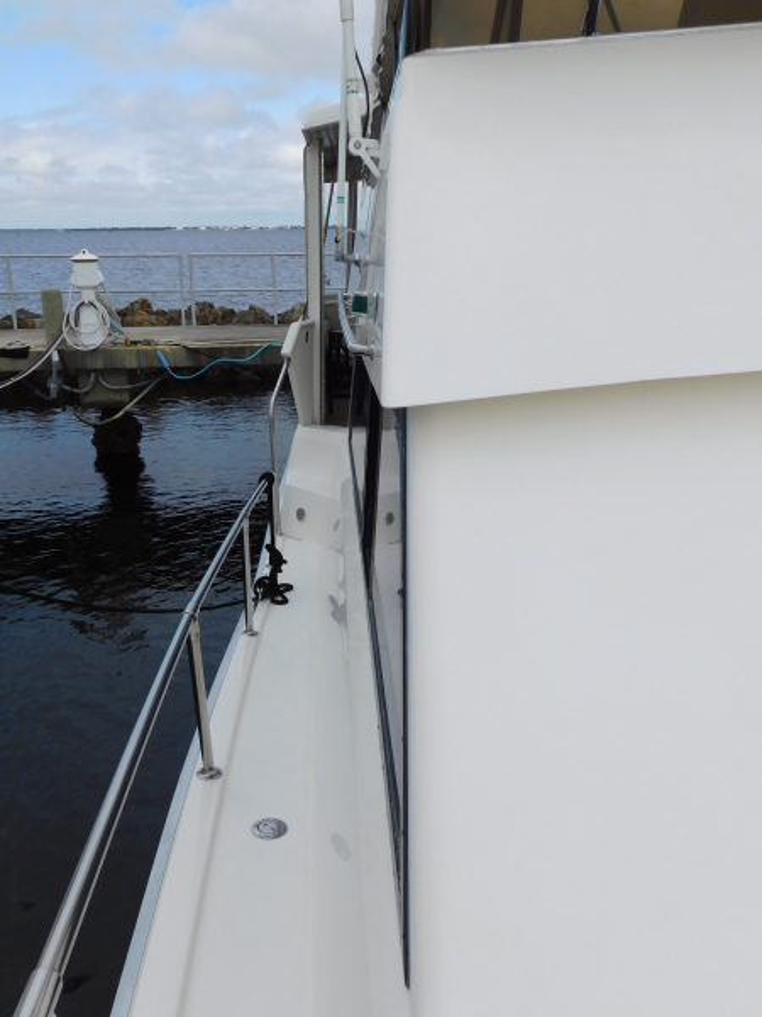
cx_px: 381
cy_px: 508
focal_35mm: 30
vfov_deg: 60.0
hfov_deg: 46.8
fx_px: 881
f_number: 6.4
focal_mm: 5.3
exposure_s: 1/500
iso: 125
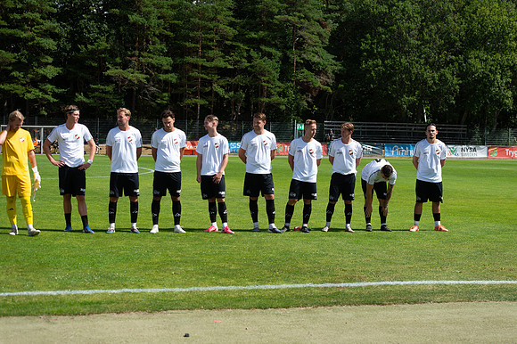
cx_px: 258
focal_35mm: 70
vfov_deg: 19.4
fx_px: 1005
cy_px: 172
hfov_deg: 28.9
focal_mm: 70
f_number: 5
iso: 250
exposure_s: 1/1250
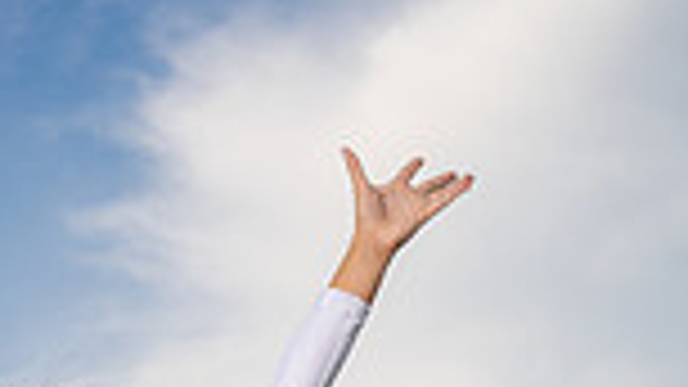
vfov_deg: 9.2
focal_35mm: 117
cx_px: 49
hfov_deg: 18.0
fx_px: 2134
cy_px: 958
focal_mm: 38
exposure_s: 1/200
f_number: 8
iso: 100
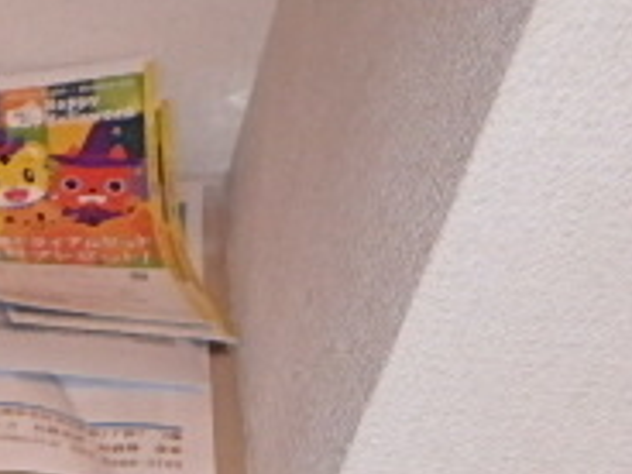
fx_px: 1333
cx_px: -402
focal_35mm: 73
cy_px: 759
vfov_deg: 17.6
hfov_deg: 21.0
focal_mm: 3.7
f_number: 3.5
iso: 400
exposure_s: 1/30
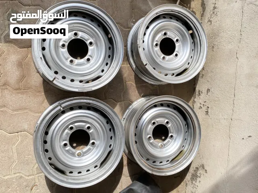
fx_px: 194
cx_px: 129
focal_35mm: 26
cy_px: 96
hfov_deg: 67.3
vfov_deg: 53.1
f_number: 1.8
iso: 32
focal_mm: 4.25
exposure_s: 1/576
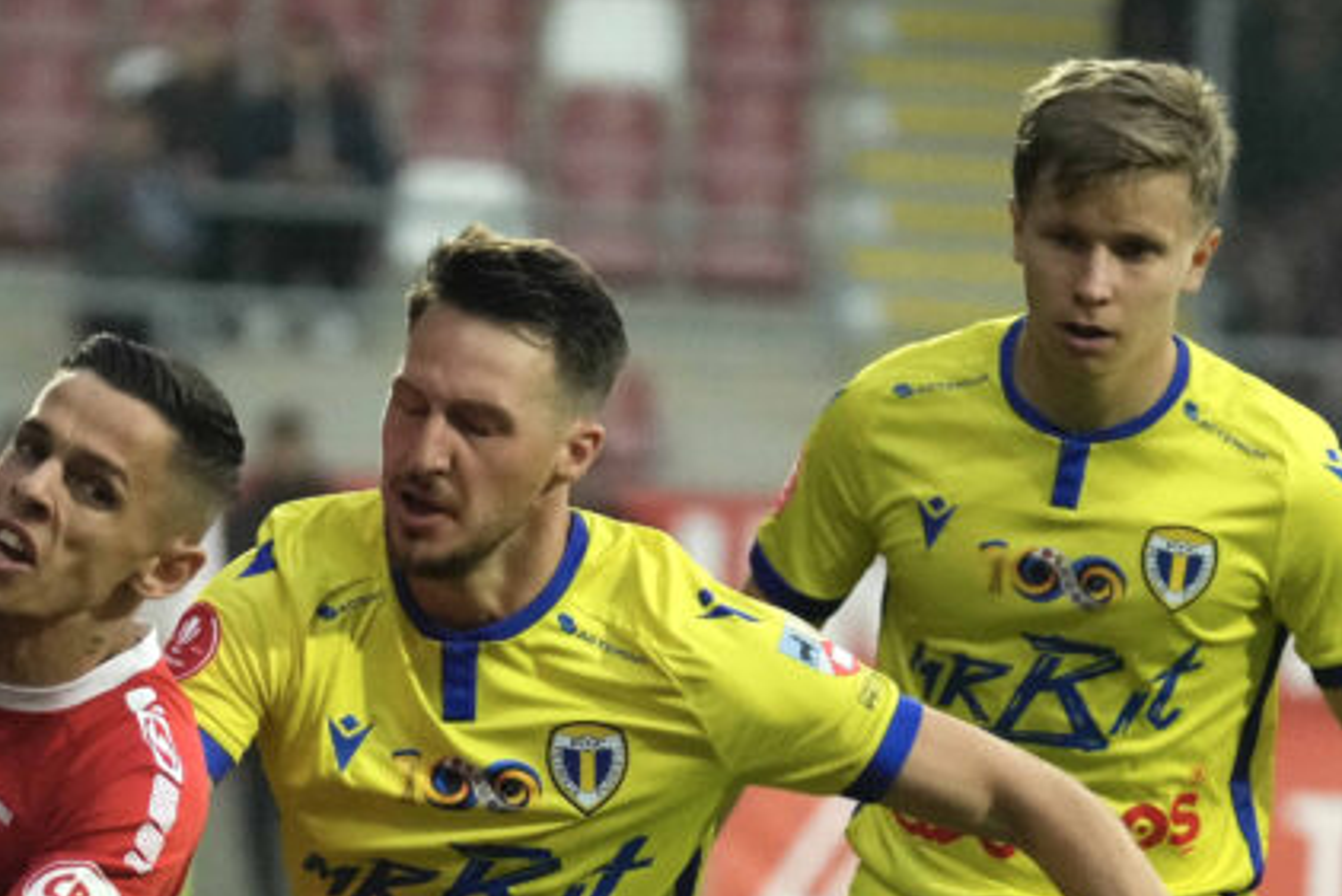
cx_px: 83
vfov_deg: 1.5
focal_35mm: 907
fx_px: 33821
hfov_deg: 2.3
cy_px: 1146
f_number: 5.6
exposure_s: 1/2000
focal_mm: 273
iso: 6400
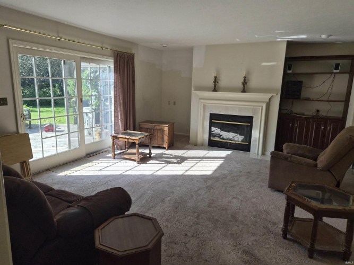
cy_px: 132
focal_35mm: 23
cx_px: 177
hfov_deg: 73.9
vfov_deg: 58.9
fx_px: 235
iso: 80
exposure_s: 1/1060
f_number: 1.8
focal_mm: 5.4
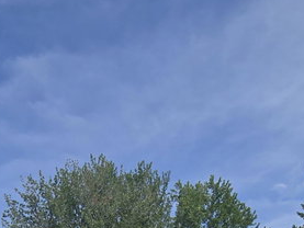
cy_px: 389
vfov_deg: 21.8
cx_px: 89
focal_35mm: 48
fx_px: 422
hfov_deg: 38.9
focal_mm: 2.2
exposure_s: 1/3059
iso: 50
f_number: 2.2
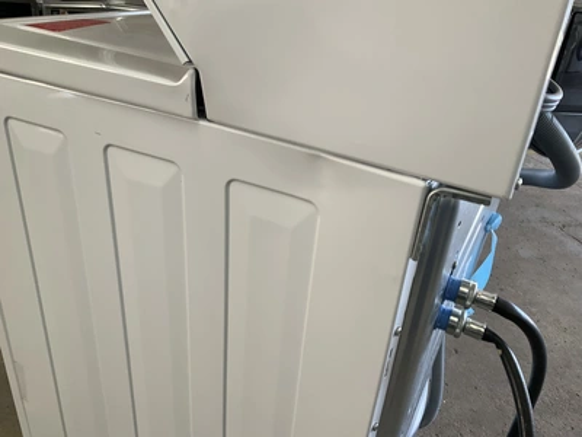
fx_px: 488
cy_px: 218
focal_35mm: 29
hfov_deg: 61.7
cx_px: 291
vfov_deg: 48.2
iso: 50
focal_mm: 3
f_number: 1.8
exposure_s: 1/60
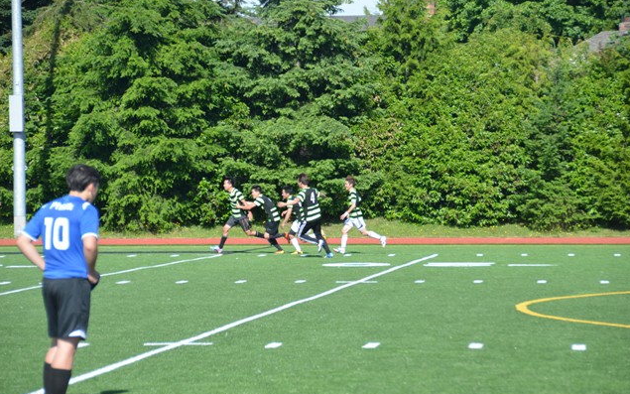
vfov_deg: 8.1
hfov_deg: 13.0
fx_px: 2773
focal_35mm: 162
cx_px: 315
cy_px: 206
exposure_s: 1/1000
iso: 400
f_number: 5.3
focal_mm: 105
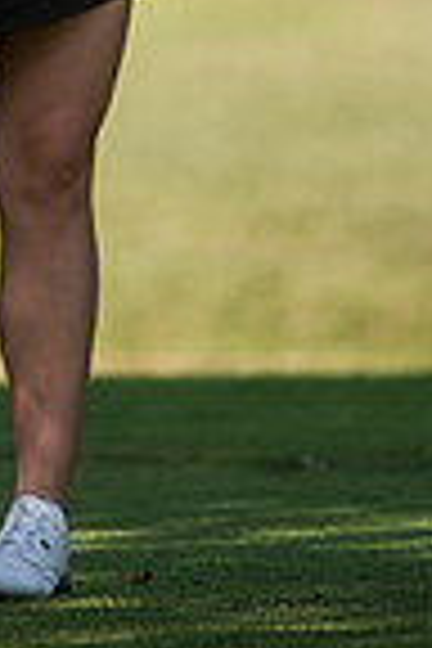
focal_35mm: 938
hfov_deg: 1.5
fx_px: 16883
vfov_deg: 2.2
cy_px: -342
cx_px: -140
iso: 500
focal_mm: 300
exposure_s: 1/2000
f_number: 4
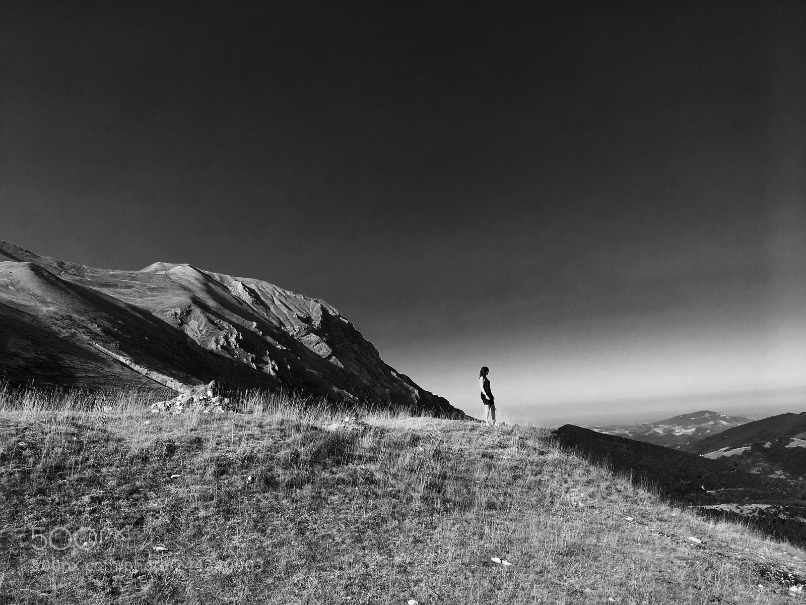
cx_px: 403
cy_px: 302
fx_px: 675
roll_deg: +3.8
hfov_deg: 61.7
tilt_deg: +9.8
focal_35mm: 29
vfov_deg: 48.2
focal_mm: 4.15
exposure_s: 1/1570
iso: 25
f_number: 2.2
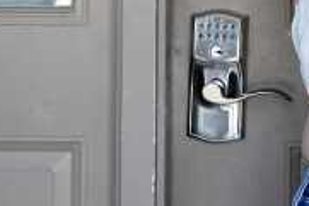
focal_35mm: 225
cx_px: 285
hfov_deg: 9.1
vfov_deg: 6.0
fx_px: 1933
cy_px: -198
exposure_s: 1/400
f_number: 5.6
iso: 2500
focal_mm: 37
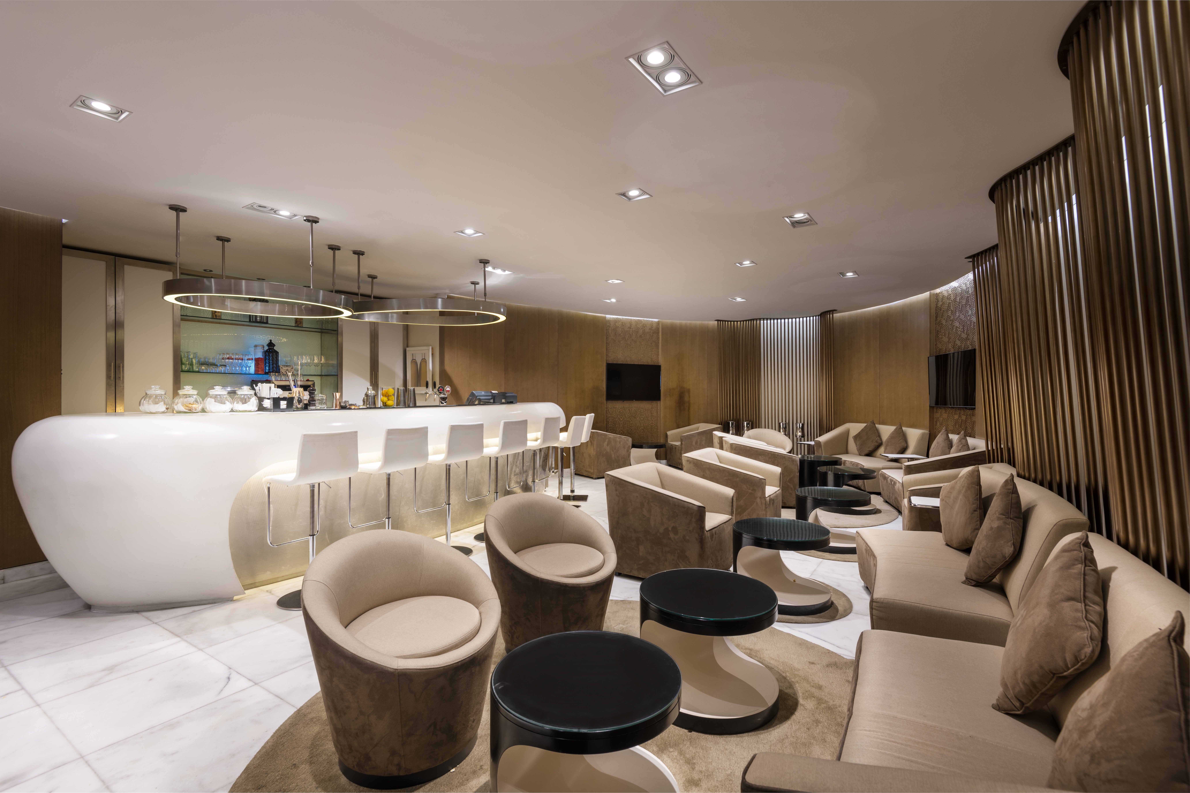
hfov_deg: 96.7
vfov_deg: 73.8
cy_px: 396
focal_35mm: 16
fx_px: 529
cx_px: 595
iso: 100
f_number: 8
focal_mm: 16
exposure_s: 3
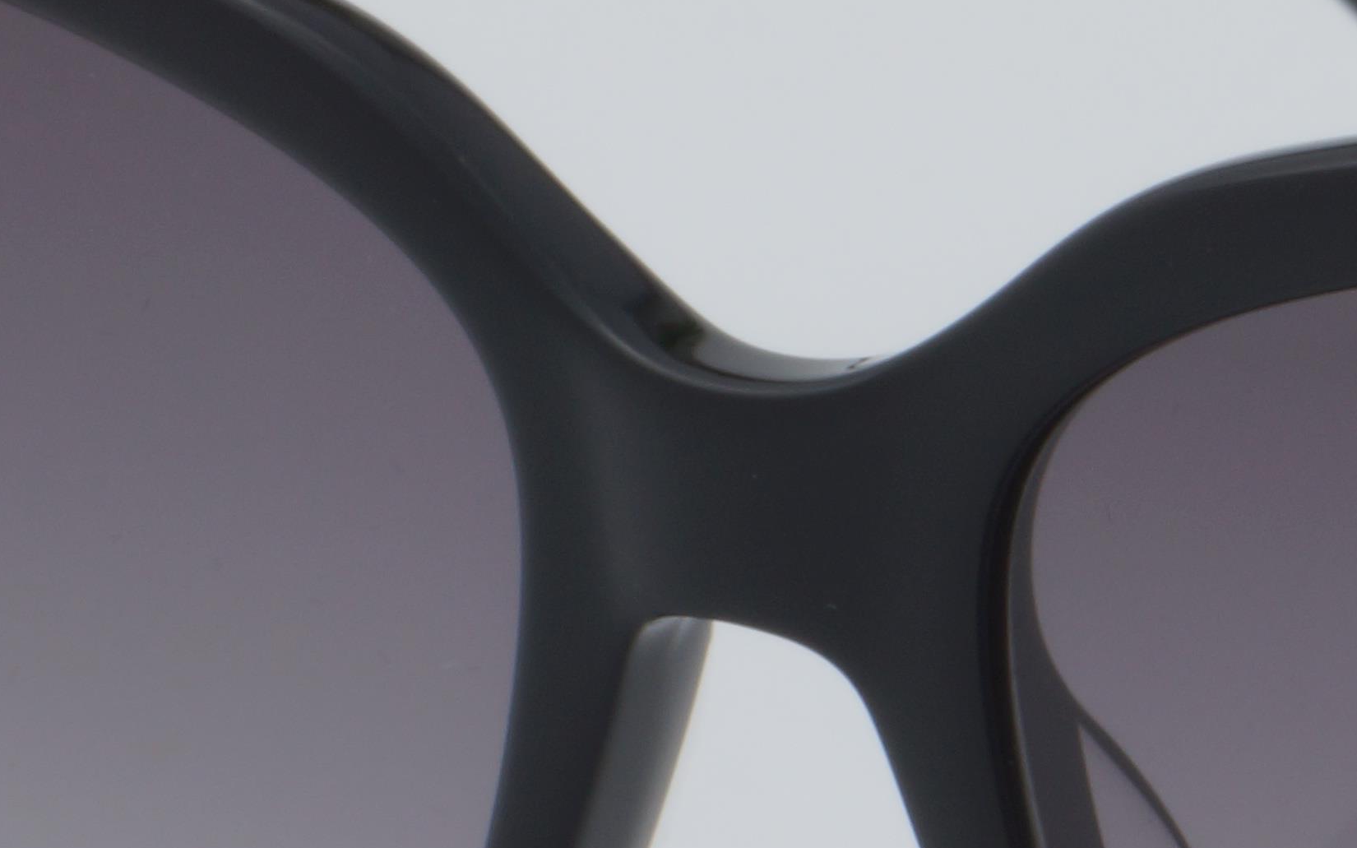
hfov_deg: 7.5
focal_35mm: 278
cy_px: 637
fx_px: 10280
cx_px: 1619
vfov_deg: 4.7
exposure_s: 1/4
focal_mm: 50
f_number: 32
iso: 100
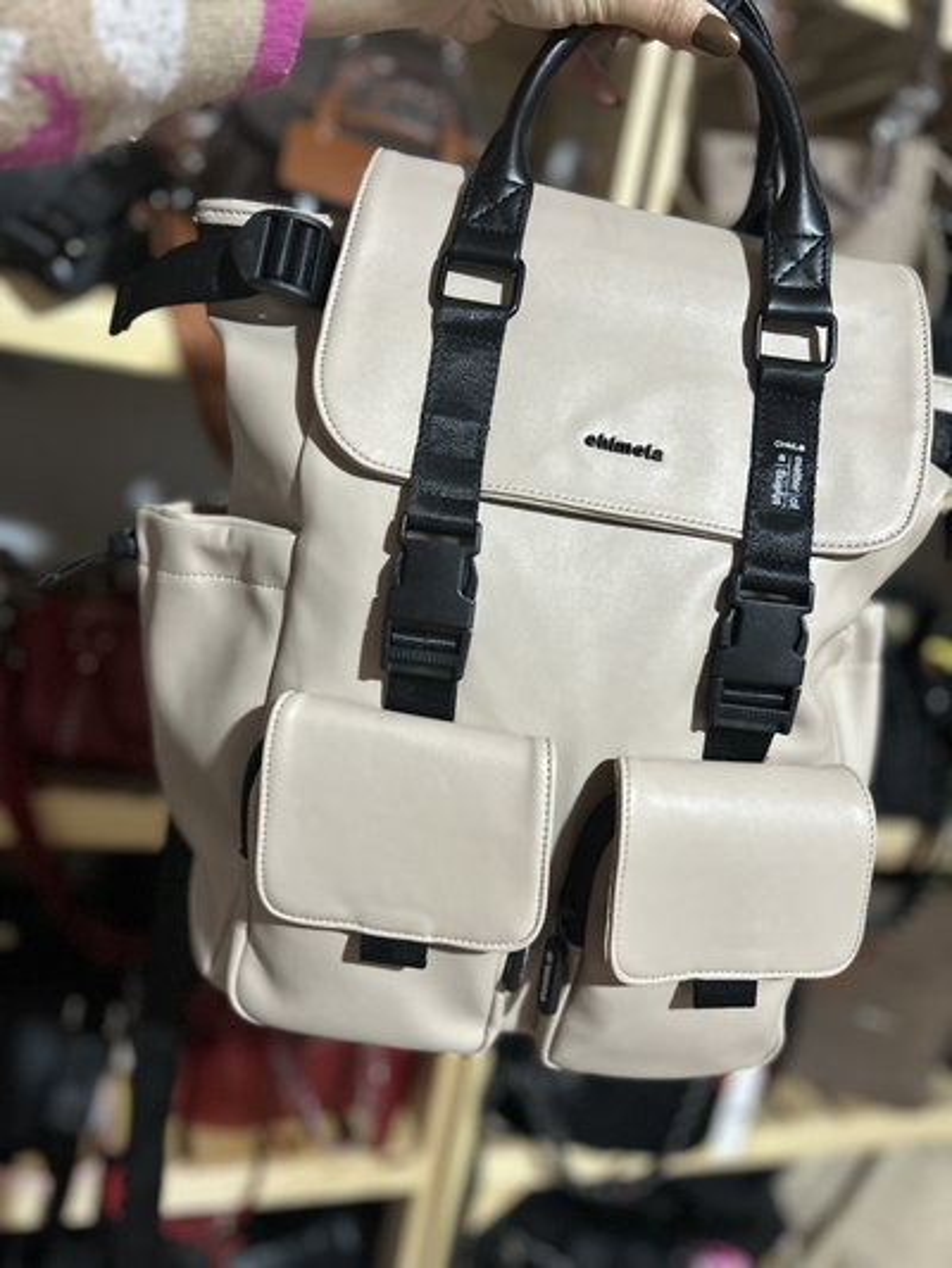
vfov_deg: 67.3
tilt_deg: -11.7
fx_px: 953
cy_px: 634
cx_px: 476
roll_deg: -9.6
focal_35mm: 26
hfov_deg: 53.1
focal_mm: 5.7
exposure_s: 1/50
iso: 400
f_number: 1.5
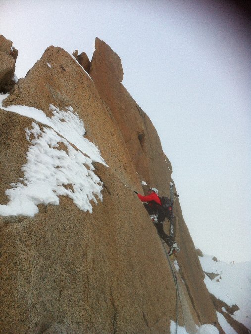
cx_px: 126
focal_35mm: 35
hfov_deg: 40.7
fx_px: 338
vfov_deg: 52.6
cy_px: 167
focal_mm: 3.85
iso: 80
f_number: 2.8
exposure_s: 1/548
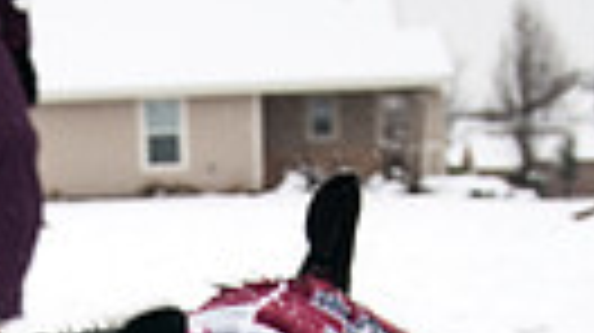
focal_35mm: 91
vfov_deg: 11.6
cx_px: 97
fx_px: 1429
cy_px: 720
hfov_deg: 23.1
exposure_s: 1/320
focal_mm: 17
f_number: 3.2
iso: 200
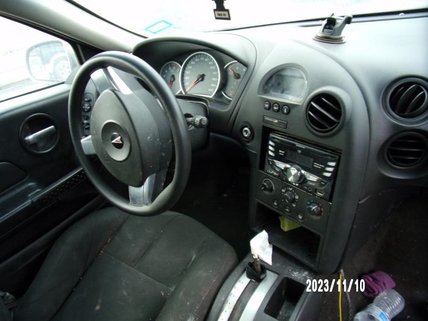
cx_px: 214
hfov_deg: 71.6
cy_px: 160
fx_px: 297
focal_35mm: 24
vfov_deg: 56.8
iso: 200
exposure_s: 1/23
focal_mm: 4.3
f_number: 3.3
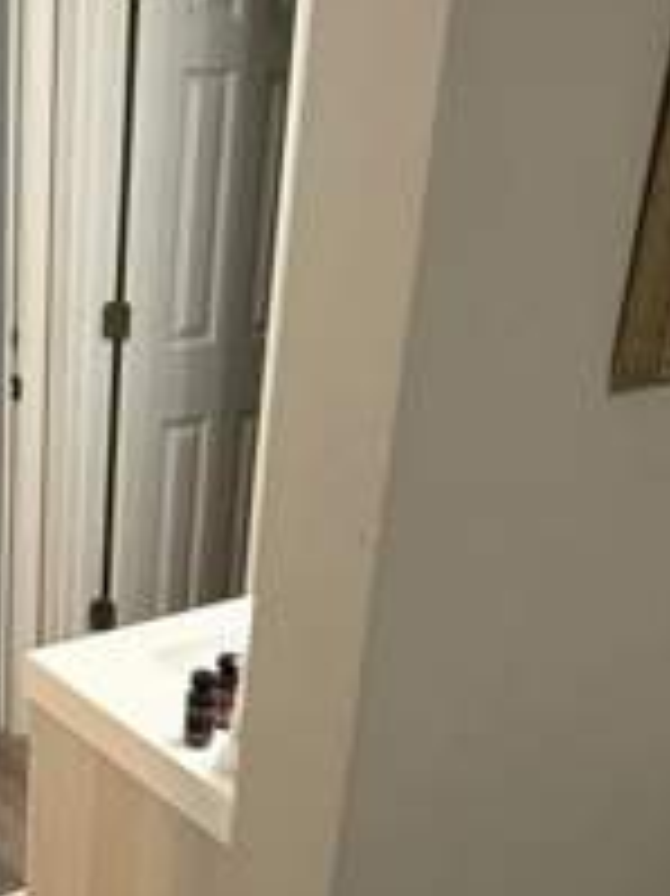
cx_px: -36
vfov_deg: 41.8
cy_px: 554
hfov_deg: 29.5
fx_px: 1163
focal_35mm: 45
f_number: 2.2
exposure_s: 1/60
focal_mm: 2.22
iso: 200
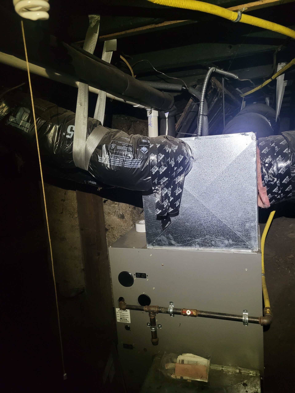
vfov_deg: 67.3
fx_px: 295
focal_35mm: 26
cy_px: 196
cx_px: 148
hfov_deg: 53.1
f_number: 1.8
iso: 640
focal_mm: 5.4
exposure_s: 1/30
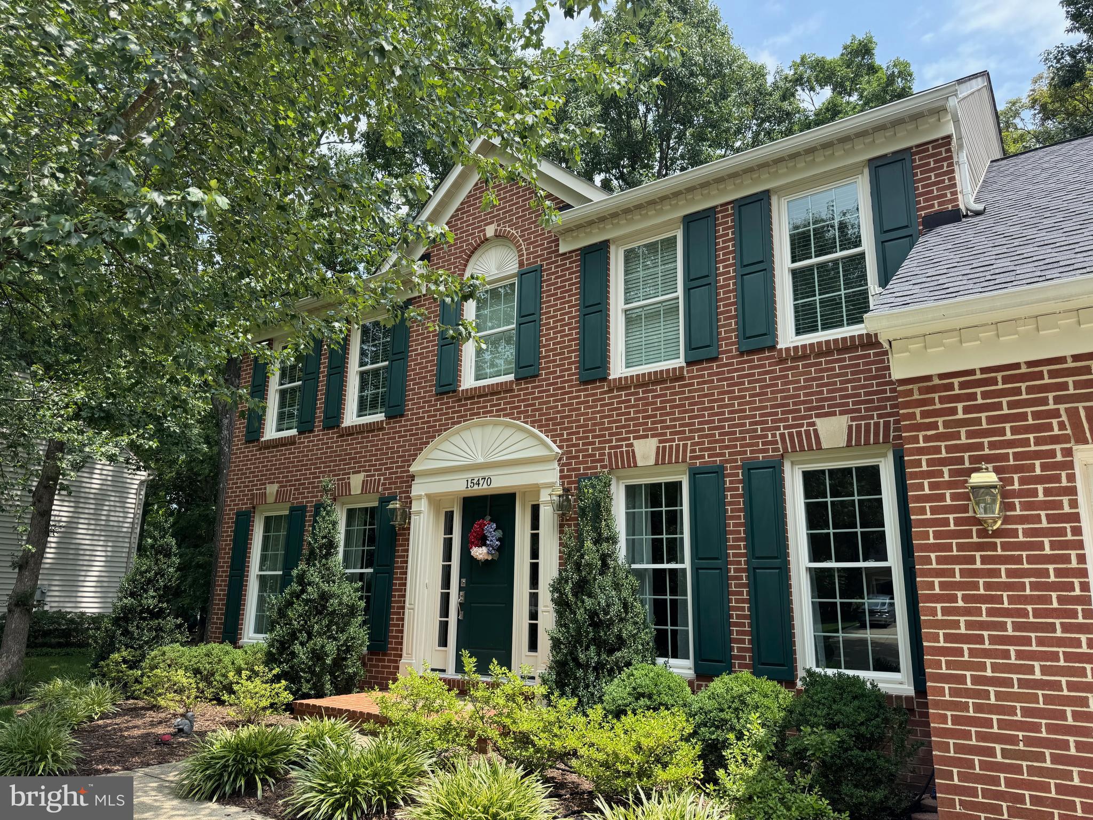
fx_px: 758
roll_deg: -0.6
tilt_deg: +14.5
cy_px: 410
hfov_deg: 71.6
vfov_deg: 56.8
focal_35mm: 24
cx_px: 546
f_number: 1.78
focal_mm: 6.76
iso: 80
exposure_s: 1/1488
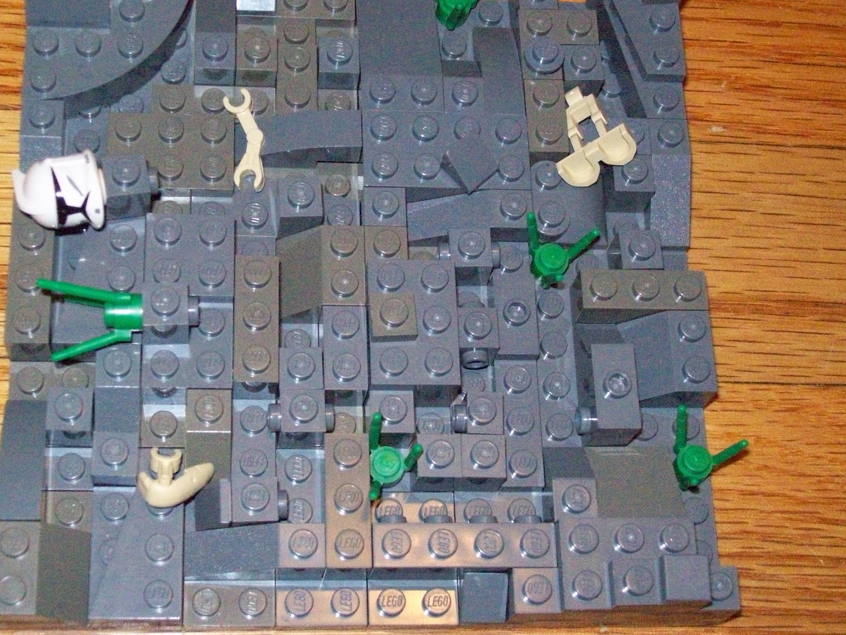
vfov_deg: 22.6
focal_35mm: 65
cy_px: 282
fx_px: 1589
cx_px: 375
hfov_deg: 29.8
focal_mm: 9.4
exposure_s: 1/169
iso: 800
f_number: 3.4
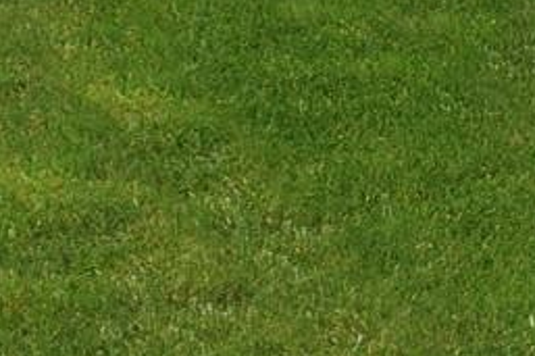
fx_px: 1500
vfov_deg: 9.8
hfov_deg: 19.6
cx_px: 550
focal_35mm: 101
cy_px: -762
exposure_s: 1/200
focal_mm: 11
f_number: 7.1
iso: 100
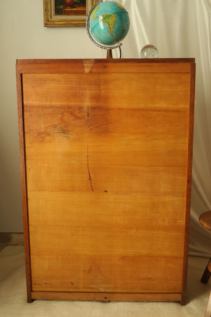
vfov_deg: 61.9
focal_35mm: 30
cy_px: 158
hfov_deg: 43.6
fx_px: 264
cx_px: 106
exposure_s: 1/30
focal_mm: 20
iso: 200
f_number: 5.6
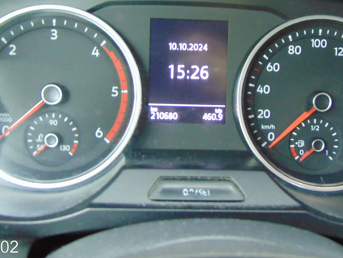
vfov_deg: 32.0
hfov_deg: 42.1
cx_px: 172
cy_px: 95
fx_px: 446
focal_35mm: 45
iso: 400
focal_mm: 6.3
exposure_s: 1/15
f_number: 3.2
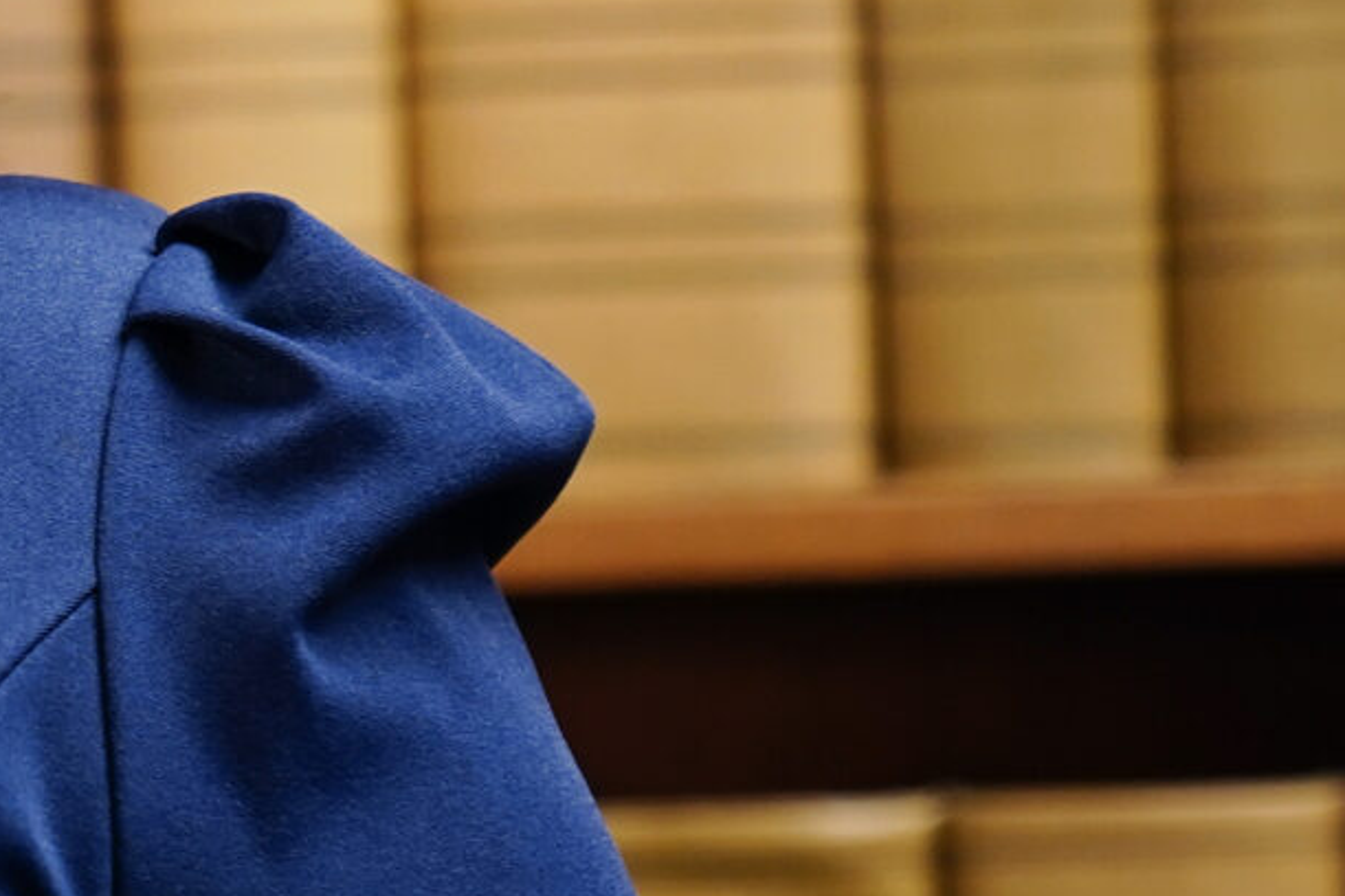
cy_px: 161
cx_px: -1275
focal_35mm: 251
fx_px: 9377
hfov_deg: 7.9
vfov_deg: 5.5
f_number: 2.8
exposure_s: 1/100
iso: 1000
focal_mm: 60
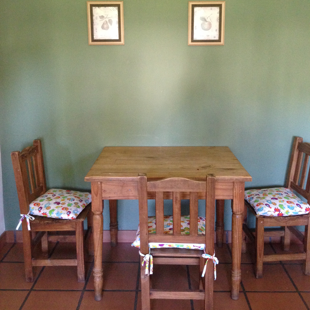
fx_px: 395
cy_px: 113
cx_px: 155
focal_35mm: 39
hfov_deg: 42.8
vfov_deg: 42.5
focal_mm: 4.12
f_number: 2.4
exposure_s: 1/15
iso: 400
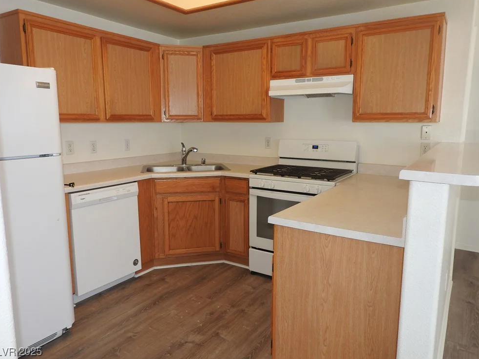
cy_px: 175
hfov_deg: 69.4
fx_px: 346
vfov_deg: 54.9
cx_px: 242
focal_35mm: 25
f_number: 3.3
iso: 100
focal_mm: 4.3
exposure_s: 1/50
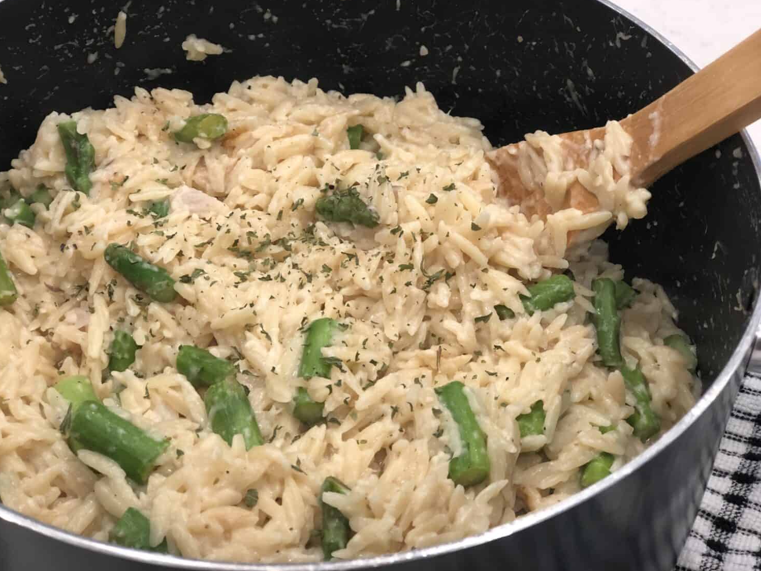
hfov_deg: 33.2
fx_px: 1275
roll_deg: -1.4
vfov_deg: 25.2
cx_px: 380
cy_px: 283
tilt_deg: -44.2
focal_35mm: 58
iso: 80
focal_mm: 6.6
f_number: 2.8
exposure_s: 1/30
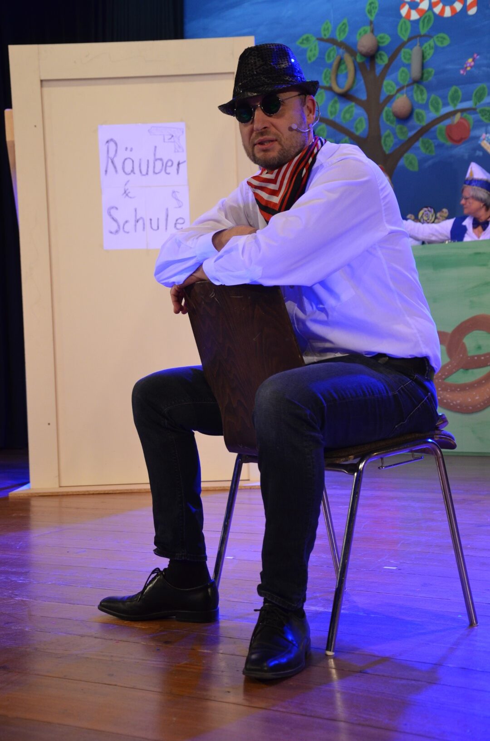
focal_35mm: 57
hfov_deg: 23.7
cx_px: 245
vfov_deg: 35.1
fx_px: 1169
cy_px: 370
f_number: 4.5
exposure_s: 1/30
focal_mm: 38
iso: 900
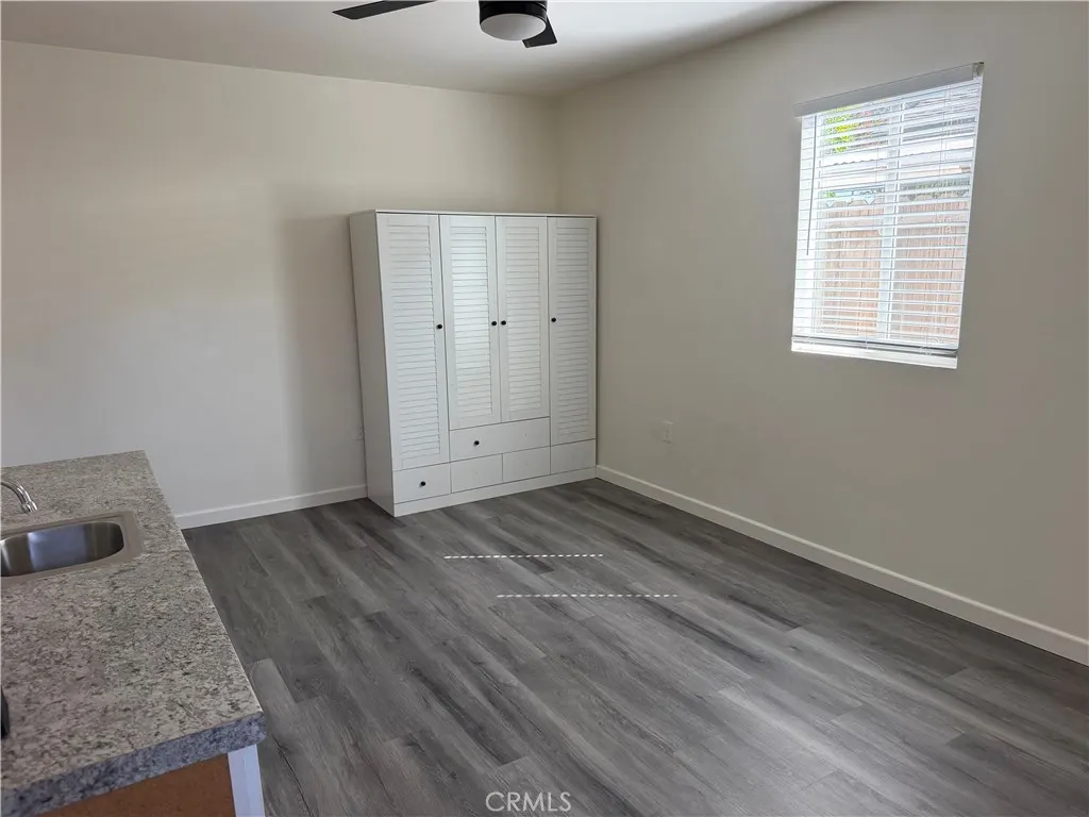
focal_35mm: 24
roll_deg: +1.3
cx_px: 544
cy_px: 408
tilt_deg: -11.0
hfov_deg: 71.6
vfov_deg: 56.8
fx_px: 755
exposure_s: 1/229
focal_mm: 6.76
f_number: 1.78
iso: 160
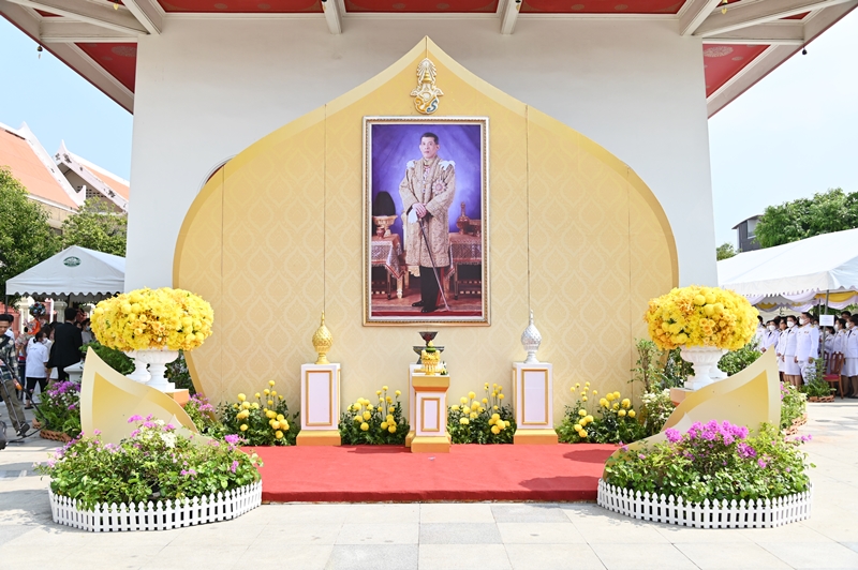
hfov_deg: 58.8
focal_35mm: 32
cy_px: 285
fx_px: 762
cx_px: 429
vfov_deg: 41.0
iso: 110
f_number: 5.6
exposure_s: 1/400
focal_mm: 32
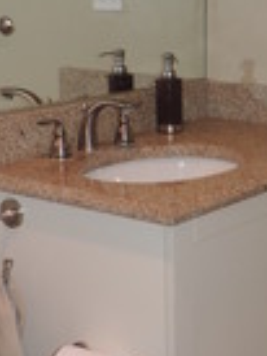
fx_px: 863
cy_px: 159
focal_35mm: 84
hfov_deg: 17.3
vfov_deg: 23.3
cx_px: 254
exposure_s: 1/30
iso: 200
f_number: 3
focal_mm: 4.3
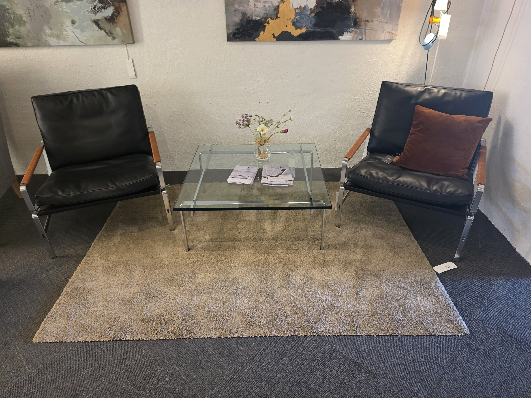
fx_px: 353
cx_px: 266
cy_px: 199
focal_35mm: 23
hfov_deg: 73.9
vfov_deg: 58.9
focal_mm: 6.3
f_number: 1.7
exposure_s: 1/100
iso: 800
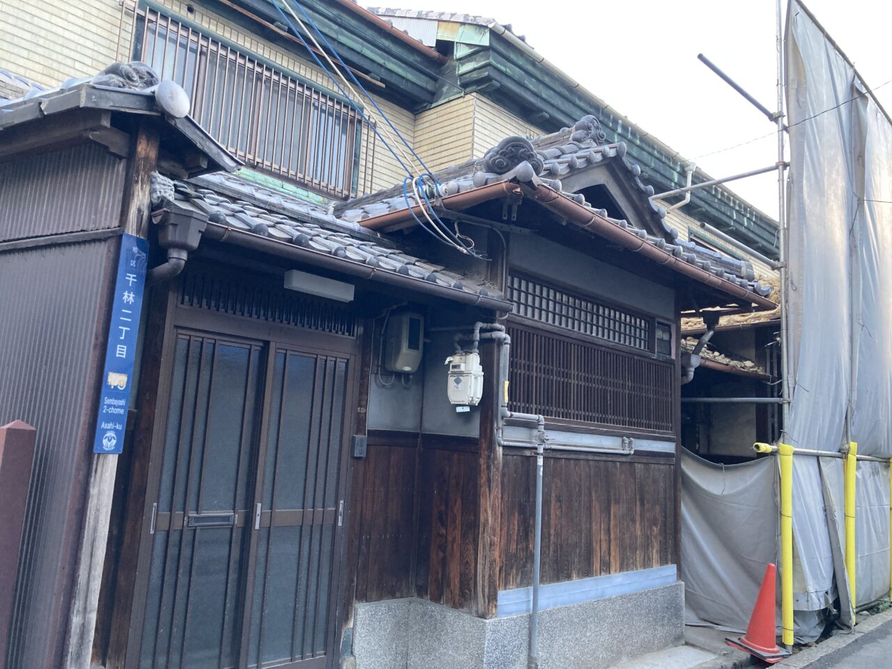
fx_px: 722
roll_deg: -4.7
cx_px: 446
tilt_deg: +9.6
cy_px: 334
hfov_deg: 63.4
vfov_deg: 49.7
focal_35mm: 28
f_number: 1.8
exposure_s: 1/60
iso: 160
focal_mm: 3.99
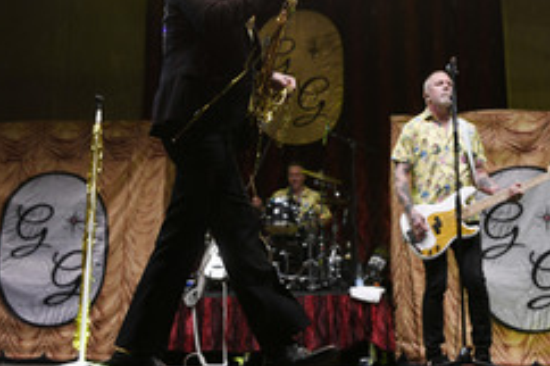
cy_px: 82
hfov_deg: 30.1
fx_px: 1023
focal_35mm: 67
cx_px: 299
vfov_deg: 20.1
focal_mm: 36
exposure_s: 1/200
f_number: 3.5
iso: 1600
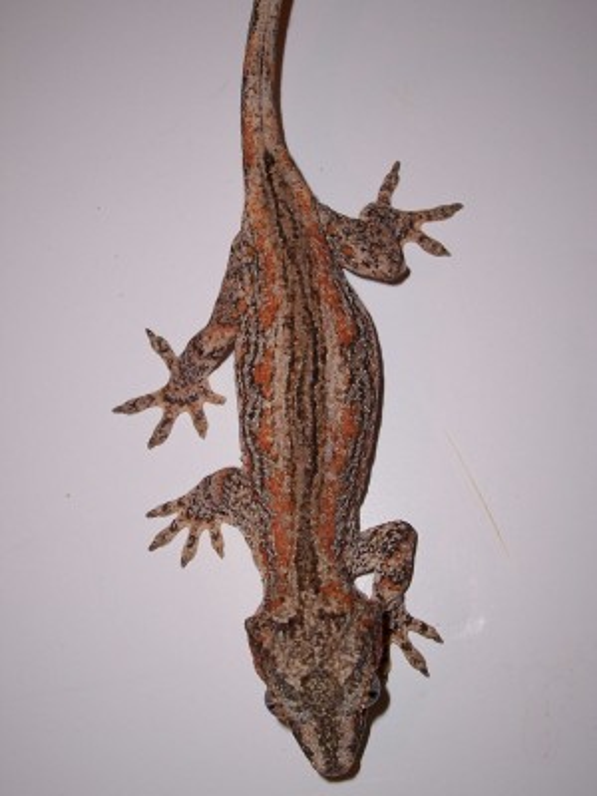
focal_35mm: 42
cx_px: 298
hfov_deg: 34.3
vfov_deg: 44.8
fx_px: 966
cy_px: 398
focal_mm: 7
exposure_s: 1/60
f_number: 3
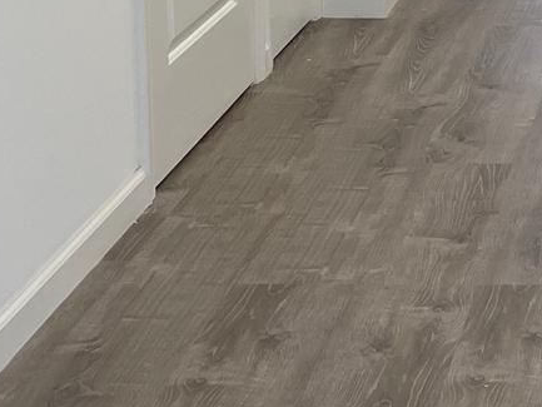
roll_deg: -0.5
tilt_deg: -9.1
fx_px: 1926
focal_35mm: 123
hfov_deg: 15.3
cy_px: -131
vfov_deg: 11.7
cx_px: 705
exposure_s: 1/120
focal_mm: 4.2
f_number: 1.6
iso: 125
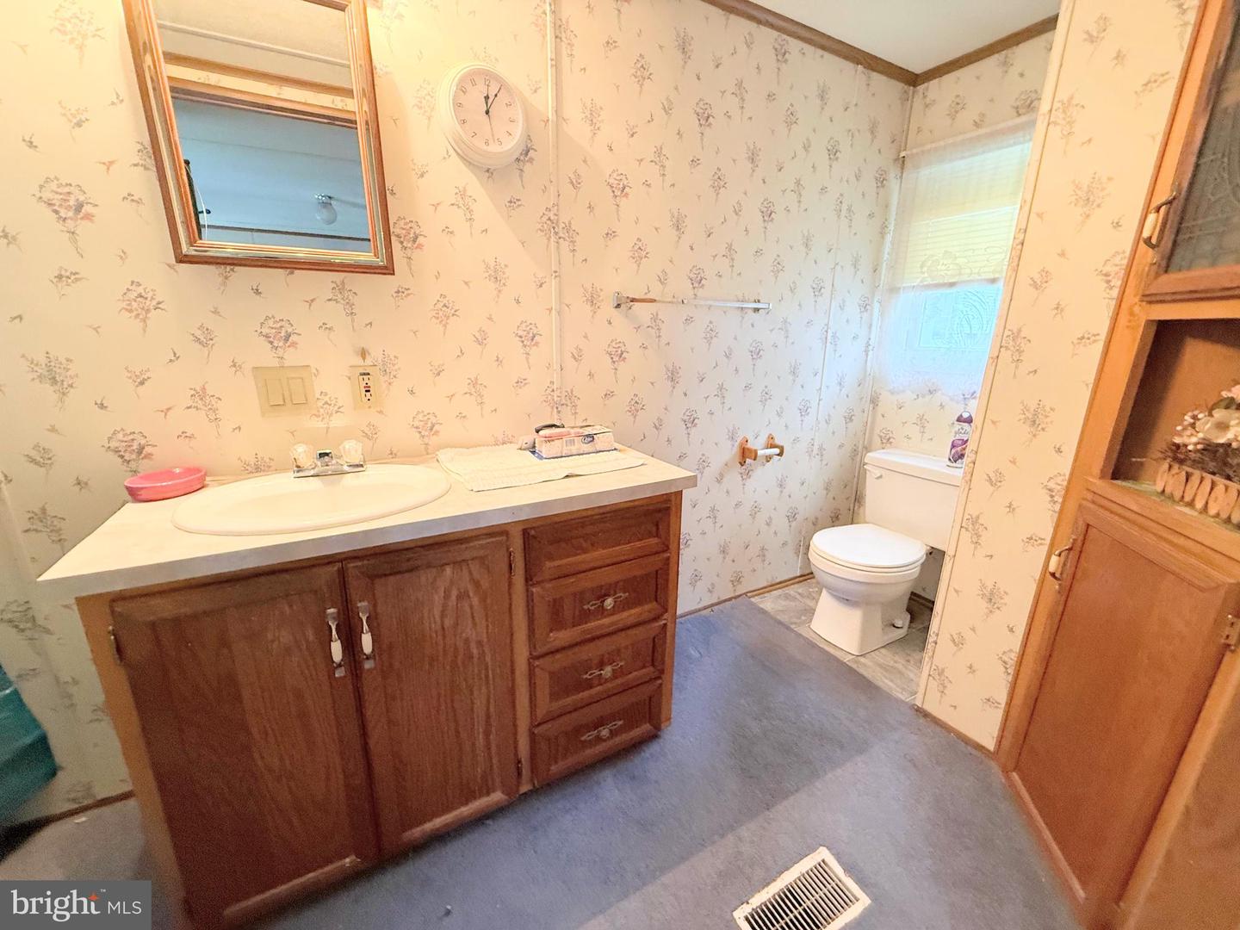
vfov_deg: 85.7
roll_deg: -0.2
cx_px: 620
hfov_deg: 102.1
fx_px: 502
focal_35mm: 14
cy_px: 465
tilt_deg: -15.5
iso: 320
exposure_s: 1/60
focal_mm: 2.22
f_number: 2.2
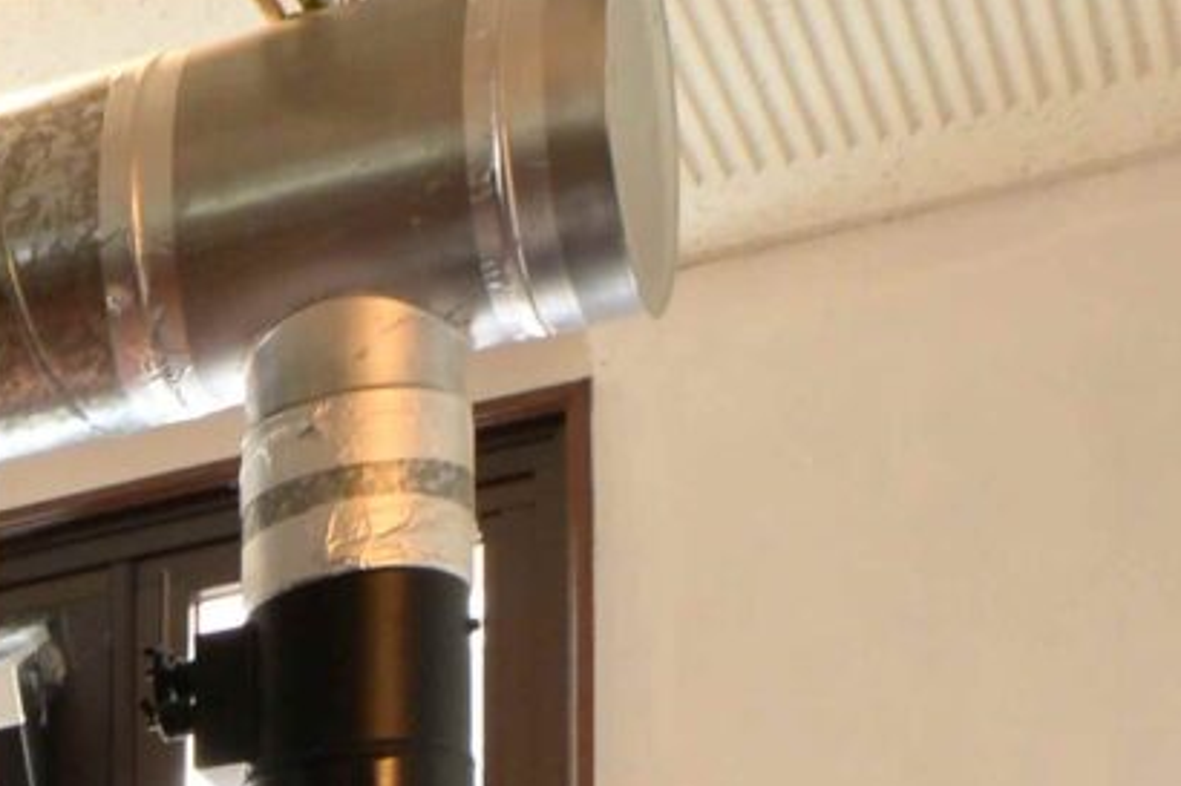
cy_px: 2020
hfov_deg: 15.0
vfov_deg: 11.0
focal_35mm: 100
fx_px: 3279
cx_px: -1423
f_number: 8
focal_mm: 16
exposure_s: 1/5
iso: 800
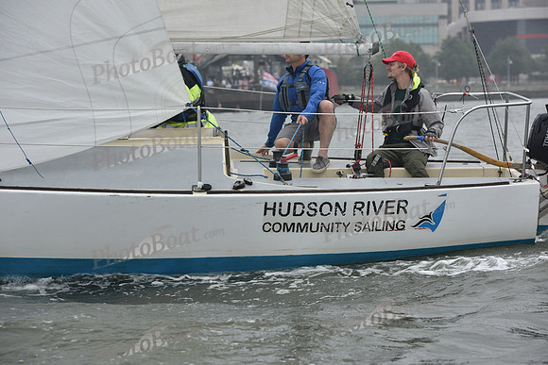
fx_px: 1766
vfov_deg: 11.8
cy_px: 182
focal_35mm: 116
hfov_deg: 17.6
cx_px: 274
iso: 400
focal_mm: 116
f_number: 6.3
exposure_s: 1/800
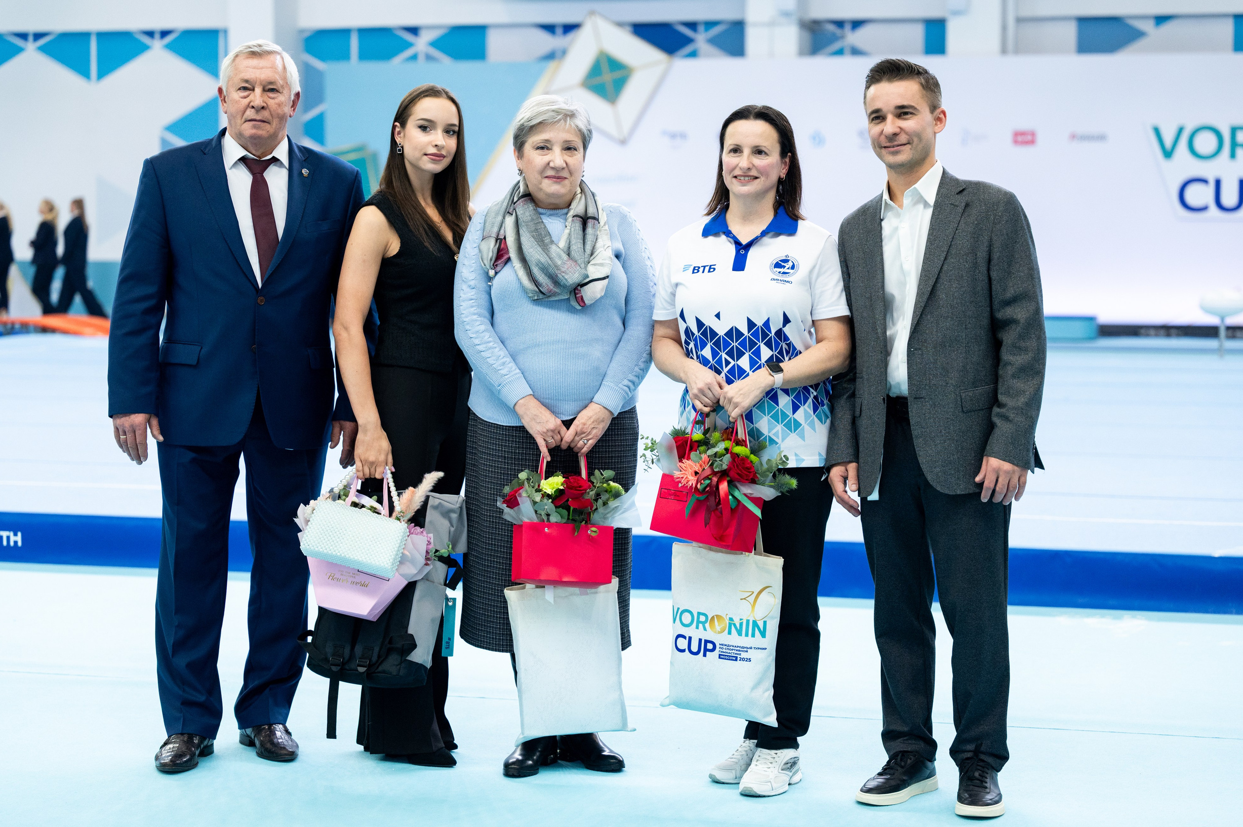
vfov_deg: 18.6
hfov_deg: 27.7
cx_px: 605
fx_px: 2519
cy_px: 411
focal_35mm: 73
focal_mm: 70
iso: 1600
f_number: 2.8
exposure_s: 1/1000
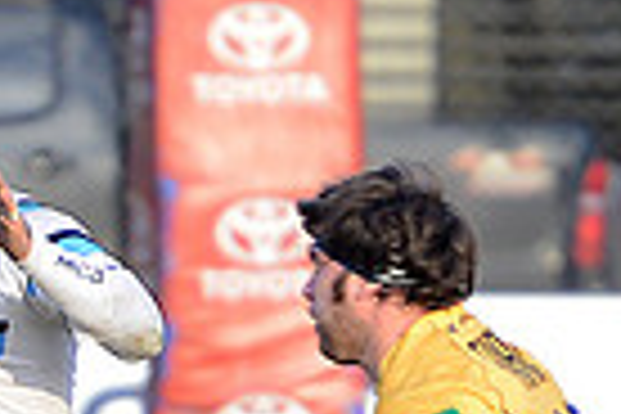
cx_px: -72
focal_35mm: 817
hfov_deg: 2.5
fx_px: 14092
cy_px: 655
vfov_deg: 1.7
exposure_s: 1/500
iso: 400
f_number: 2.8
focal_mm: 195
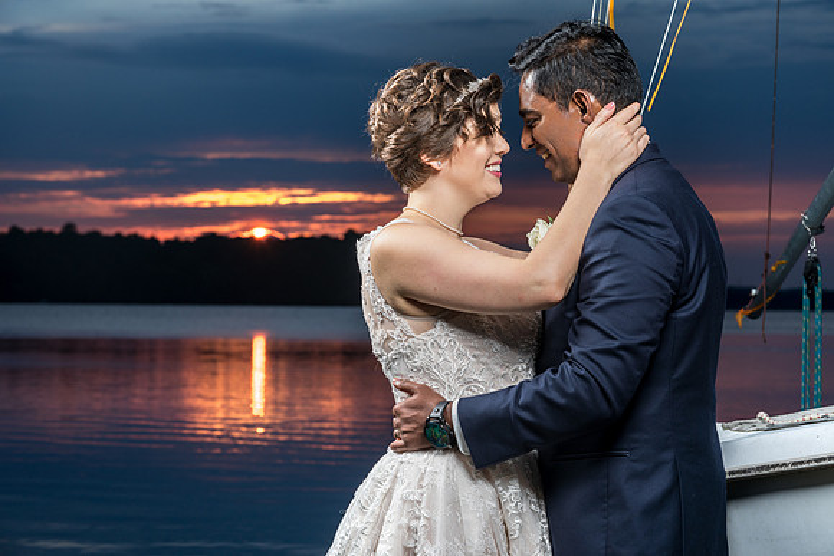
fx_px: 2062
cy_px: 278
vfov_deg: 15.4
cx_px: 417
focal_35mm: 89
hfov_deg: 22.9
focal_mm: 89
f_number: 8
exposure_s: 1/200
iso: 160
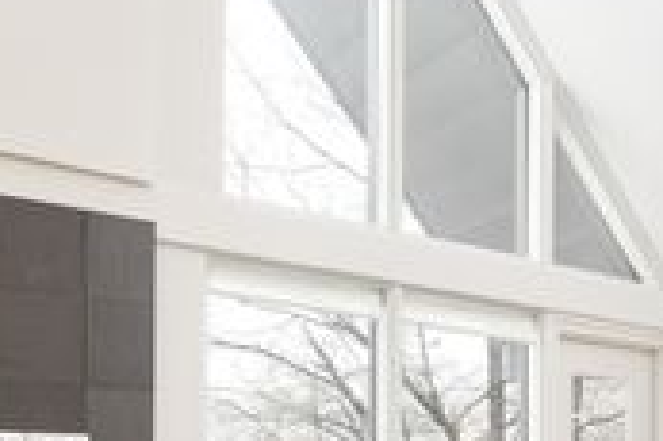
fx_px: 920
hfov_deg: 39.2
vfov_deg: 24.3
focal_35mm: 50
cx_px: 437
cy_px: 535
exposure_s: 1/25
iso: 500
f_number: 7.1
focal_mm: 17
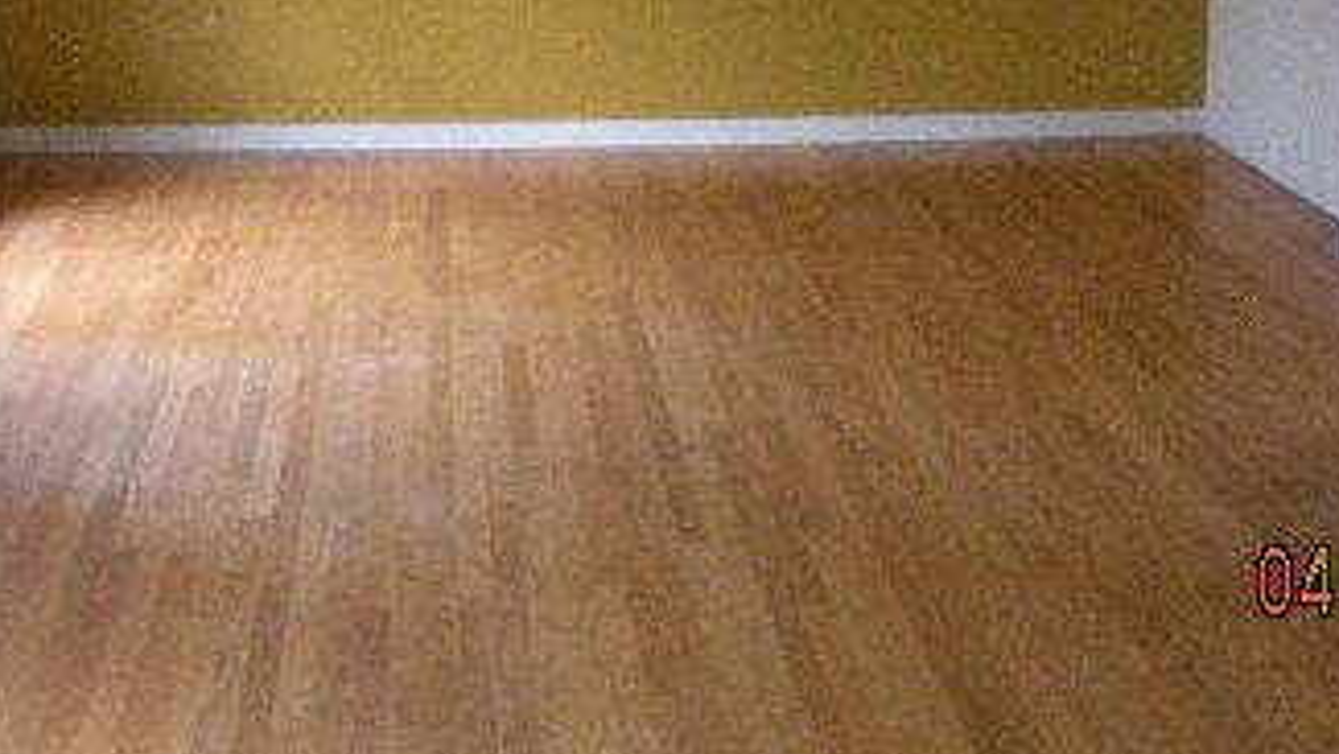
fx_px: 2060
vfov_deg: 19.3
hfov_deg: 35.8
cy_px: -202
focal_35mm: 58
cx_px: 507
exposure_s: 1/35.7
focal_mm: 4.7
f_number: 2.8
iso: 400
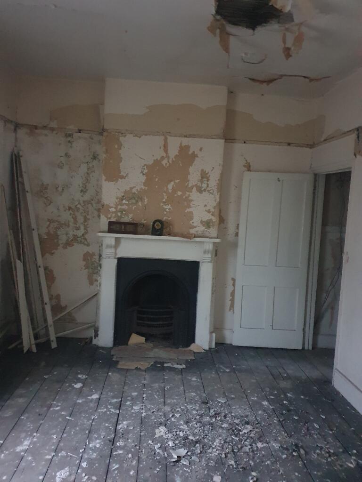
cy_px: 241
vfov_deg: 67.3
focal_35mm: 26
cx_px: 181
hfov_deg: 53.1
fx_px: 363
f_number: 1.5
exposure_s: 1/10
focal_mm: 4.32
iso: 1000
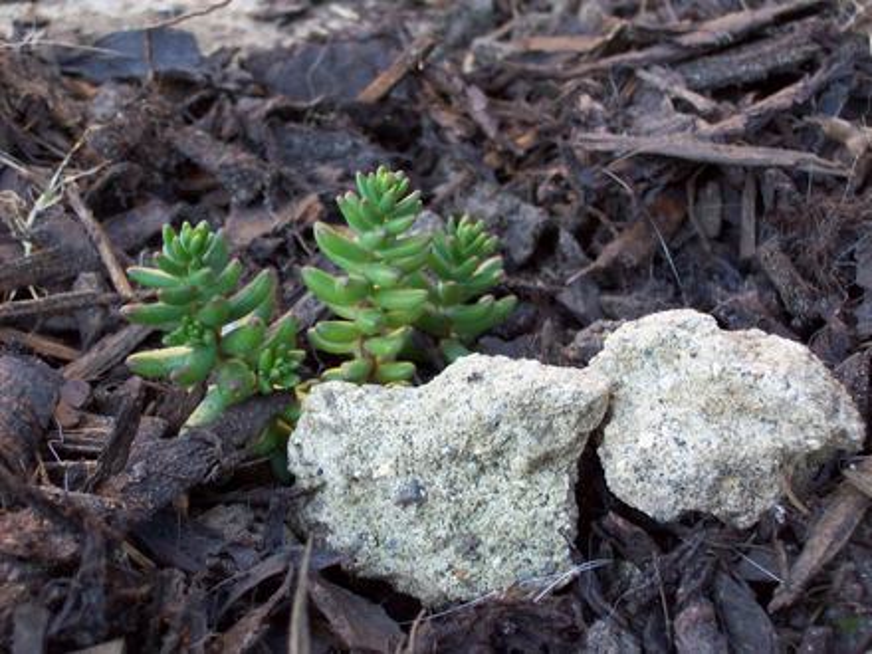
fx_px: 1763
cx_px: 436
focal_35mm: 70
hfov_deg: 27.8
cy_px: 327
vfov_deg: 21.0
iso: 123
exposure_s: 1/97.2
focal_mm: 11.6
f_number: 3.8
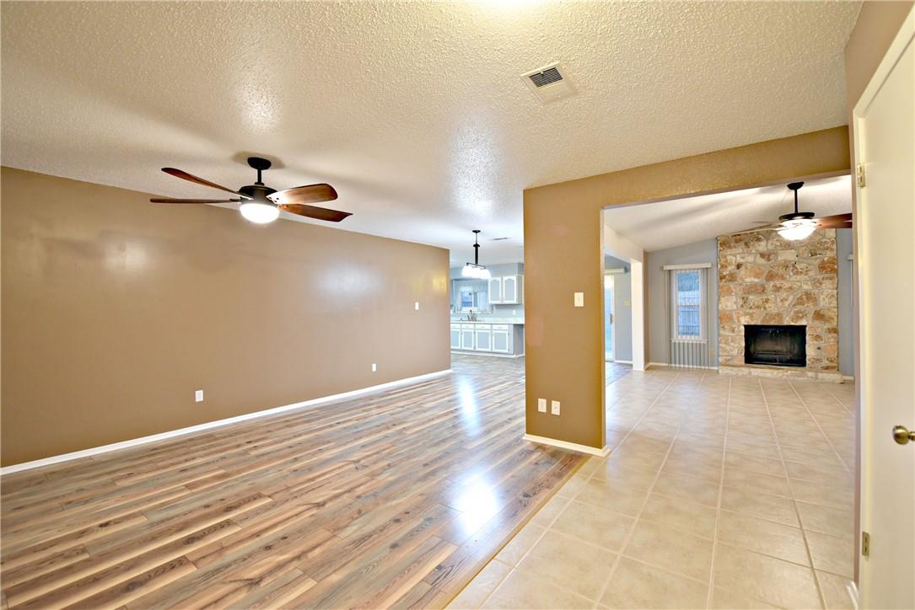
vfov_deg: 77.4
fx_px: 381
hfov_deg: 100.4
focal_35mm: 15
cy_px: 305
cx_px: 458
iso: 1000
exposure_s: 1/60
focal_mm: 15
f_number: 2.8
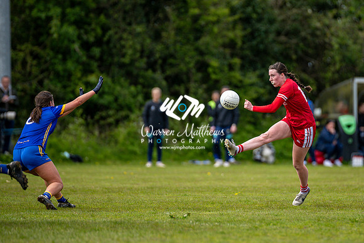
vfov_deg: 3.2
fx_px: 4322
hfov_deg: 4.8
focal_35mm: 427
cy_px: 122
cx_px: 259
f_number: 2.8
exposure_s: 1/4000
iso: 450
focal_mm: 300
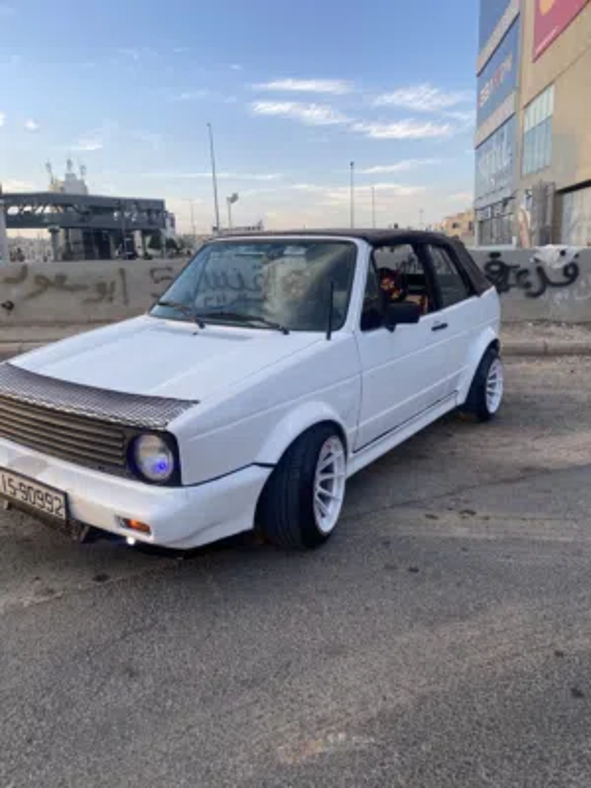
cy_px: 394
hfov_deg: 53.1
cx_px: 296
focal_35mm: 26
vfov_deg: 67.3
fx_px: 592
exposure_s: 1/510
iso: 32
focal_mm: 4.25
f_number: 1.8
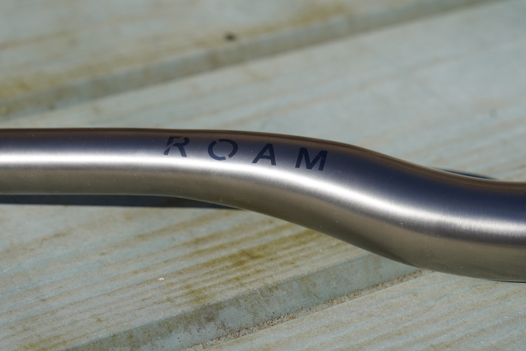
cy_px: 162
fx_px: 1359
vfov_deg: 14.7
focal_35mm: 93
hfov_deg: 21.9
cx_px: 270
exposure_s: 1/500
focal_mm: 70
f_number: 6.7
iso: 100
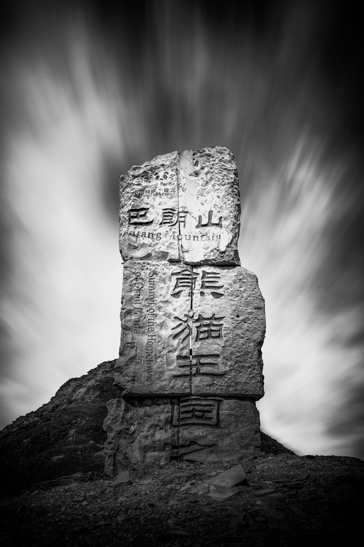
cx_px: 182
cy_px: 274
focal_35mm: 33
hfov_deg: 40.0
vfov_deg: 57.2
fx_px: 500
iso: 100
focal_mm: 22
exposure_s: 1/3200
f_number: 3.8
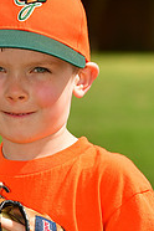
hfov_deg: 2.5
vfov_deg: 3.8
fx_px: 3484
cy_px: 274
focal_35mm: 543
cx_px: 24
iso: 200
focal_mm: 116
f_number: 5
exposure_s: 1/1000
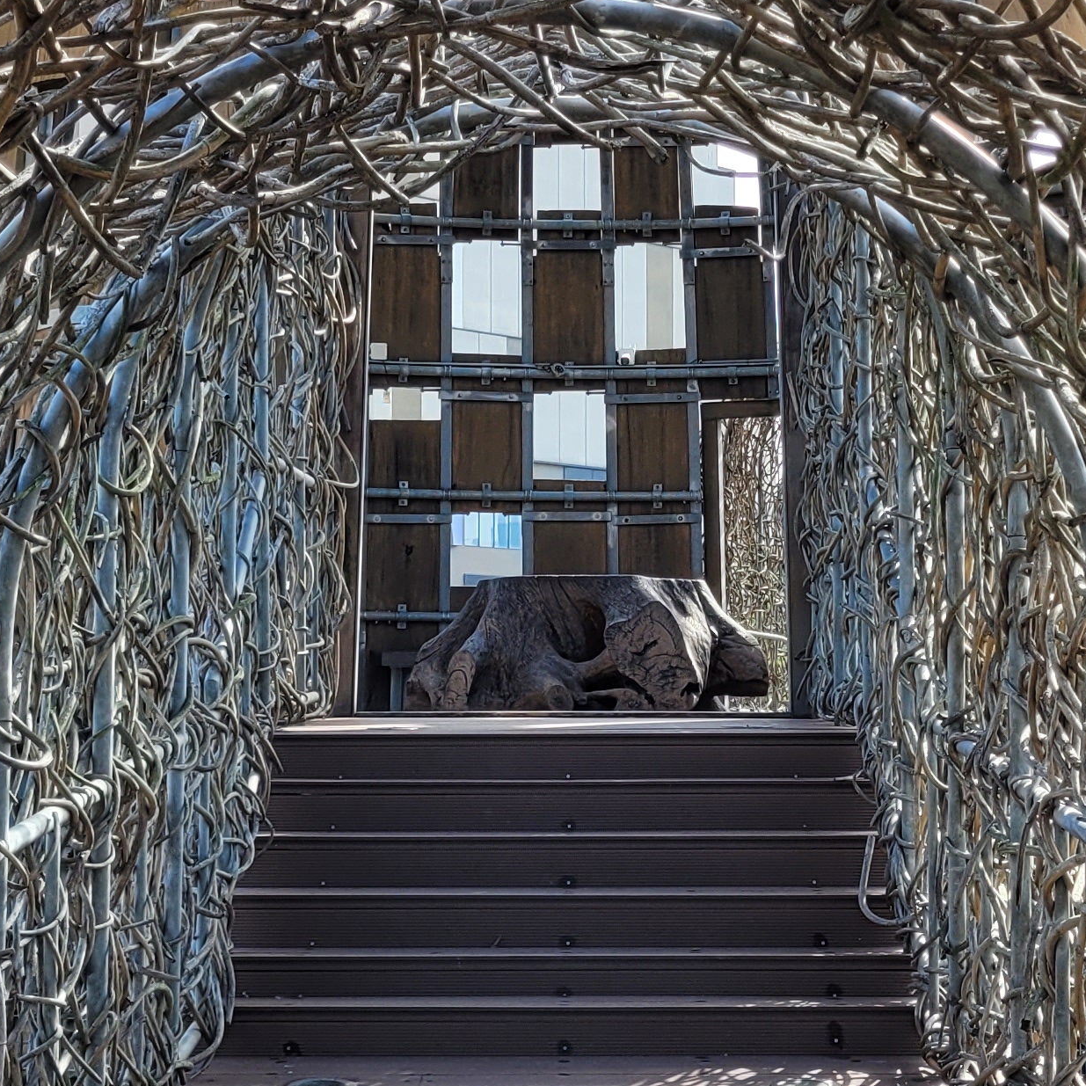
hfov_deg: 23.1
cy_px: 614
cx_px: 522
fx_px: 2662
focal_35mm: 75
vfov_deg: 23.0
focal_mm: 5.4
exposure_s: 1/992
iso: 40
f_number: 1.8
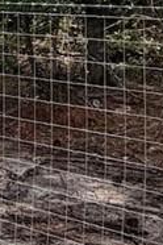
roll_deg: -0.1
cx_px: -75
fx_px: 849
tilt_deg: -1.9
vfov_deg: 16.1
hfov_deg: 10.6
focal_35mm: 125
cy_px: 1
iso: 40
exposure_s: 1/770
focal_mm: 2.22
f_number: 2.2
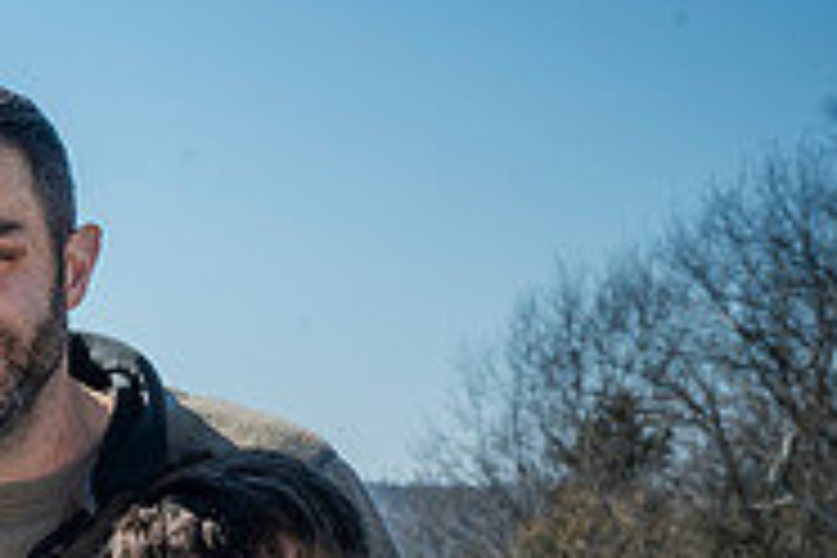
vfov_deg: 7.6
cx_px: -454
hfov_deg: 11.1
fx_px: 4138
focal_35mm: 178
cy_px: 826
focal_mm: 57
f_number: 13
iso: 400
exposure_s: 1/320
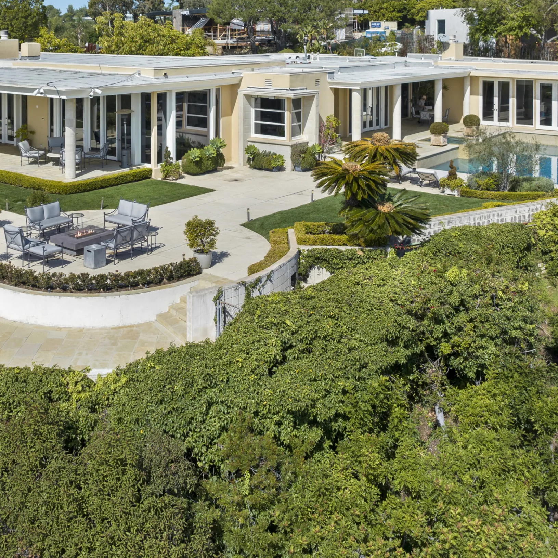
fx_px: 711
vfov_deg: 42.1
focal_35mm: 39
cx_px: 218
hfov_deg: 42.6
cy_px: 174
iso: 110
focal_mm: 12.29
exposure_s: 1/2000
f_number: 2.8
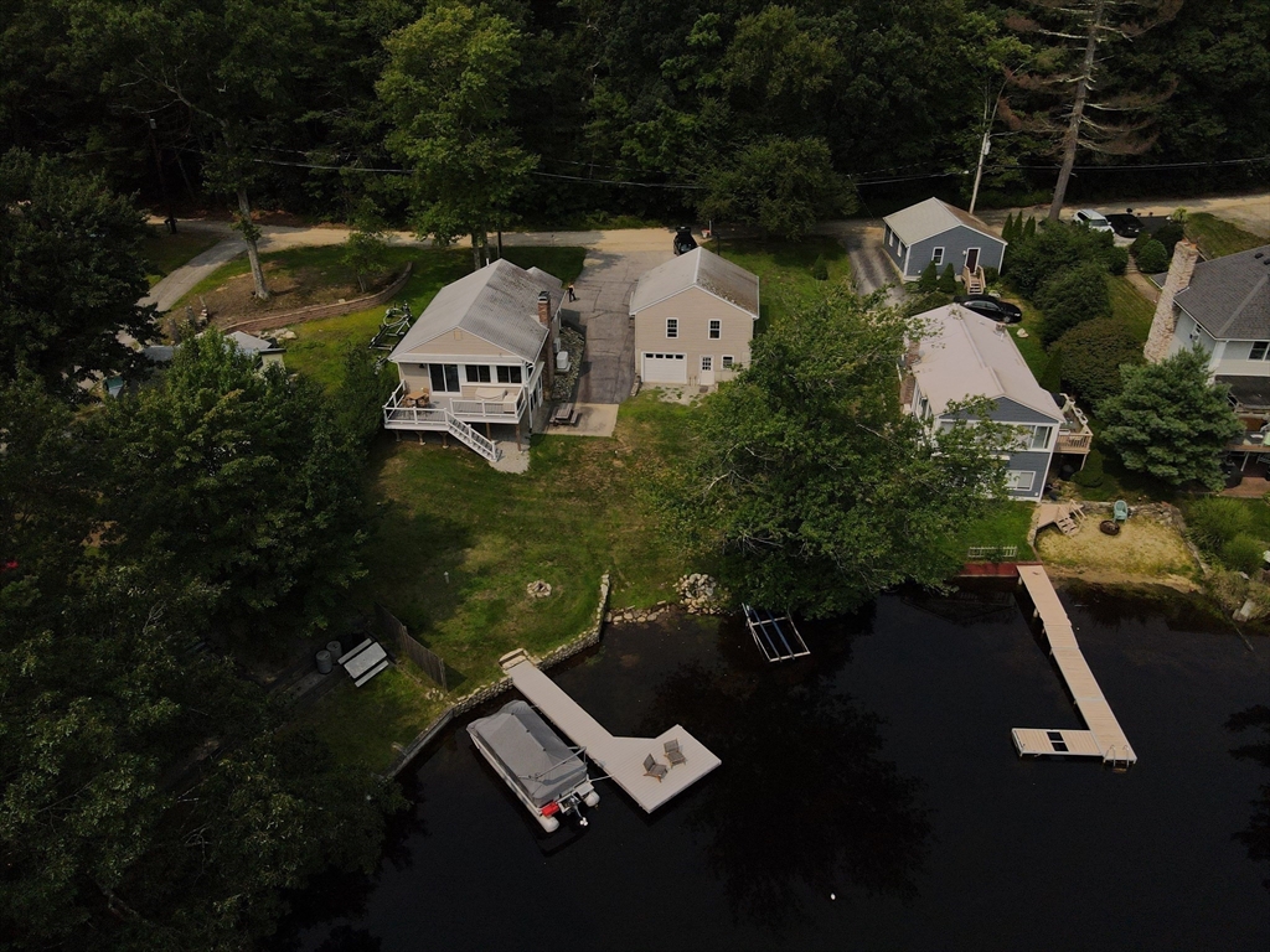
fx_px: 881
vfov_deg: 56.8
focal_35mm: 24
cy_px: 476
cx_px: 635
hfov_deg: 71.6
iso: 100
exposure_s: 1/200
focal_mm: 4.5
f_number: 2.8
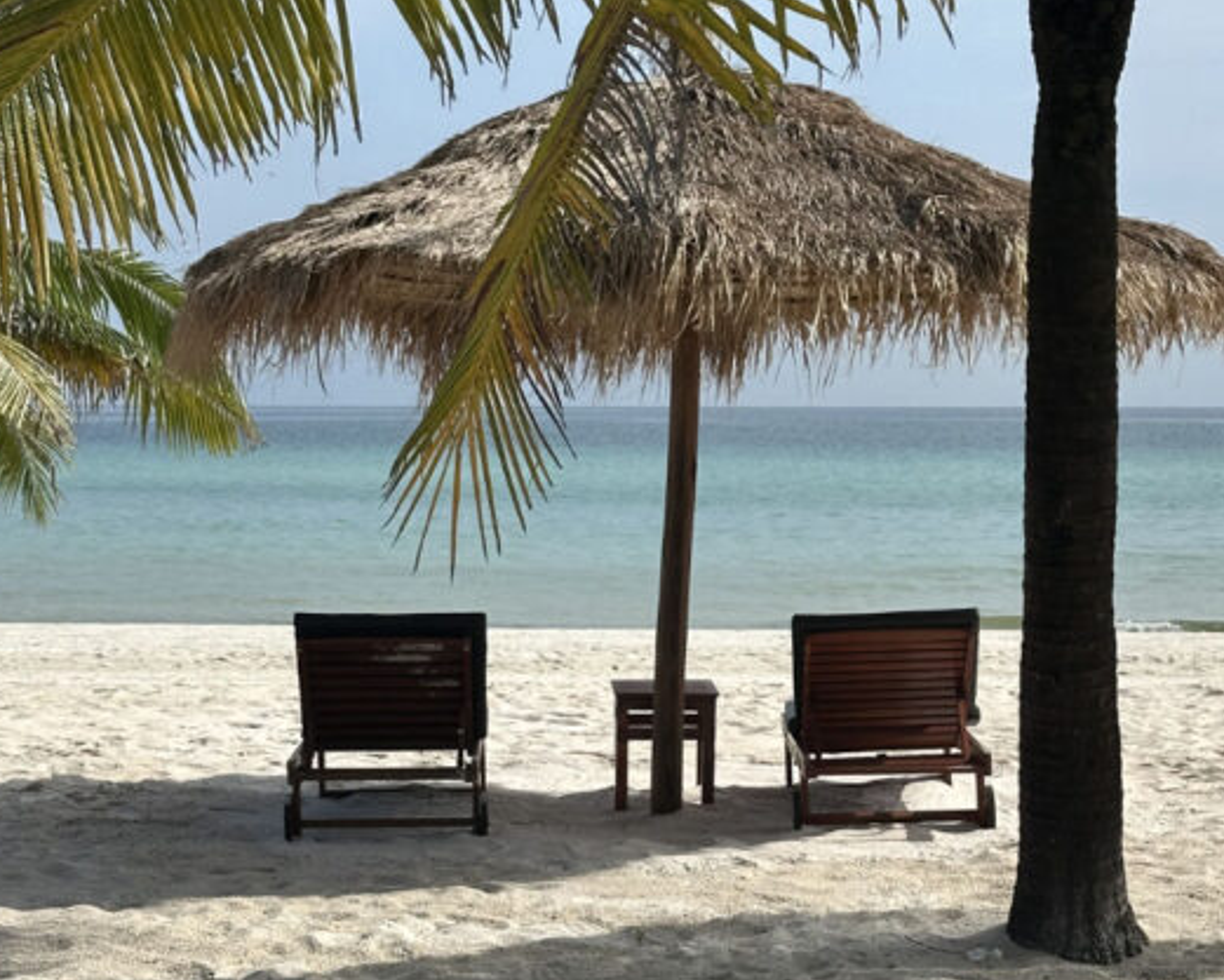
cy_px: 501
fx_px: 3333
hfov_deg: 20.8
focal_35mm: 92
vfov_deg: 16.7
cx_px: 679
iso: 64
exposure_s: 1/5556
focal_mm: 6.9
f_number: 1.8
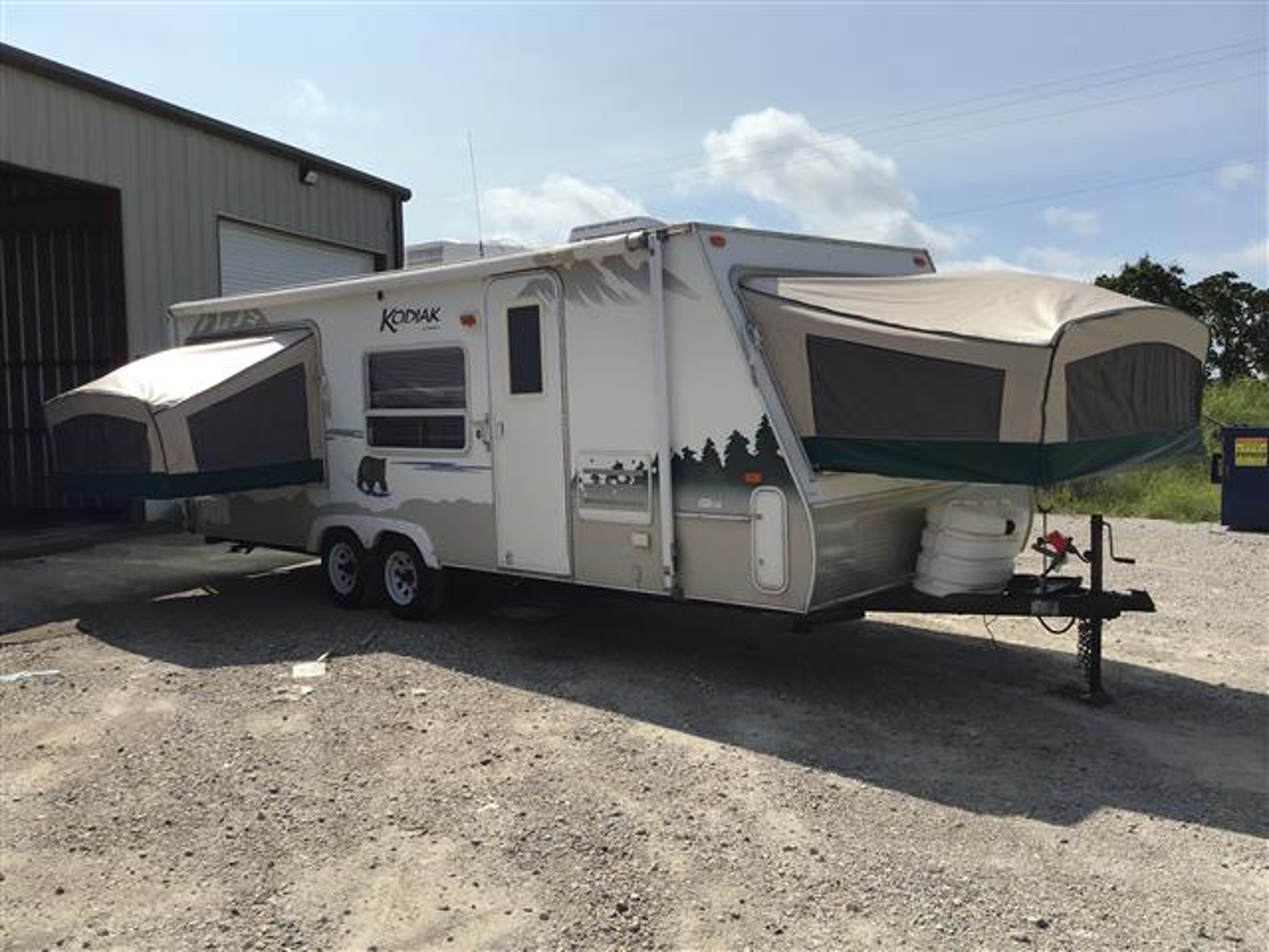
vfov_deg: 45.4
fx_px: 1136
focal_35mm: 31
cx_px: 634
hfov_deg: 58.4
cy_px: 476
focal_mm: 3.3
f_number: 2.4
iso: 25
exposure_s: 1/2398
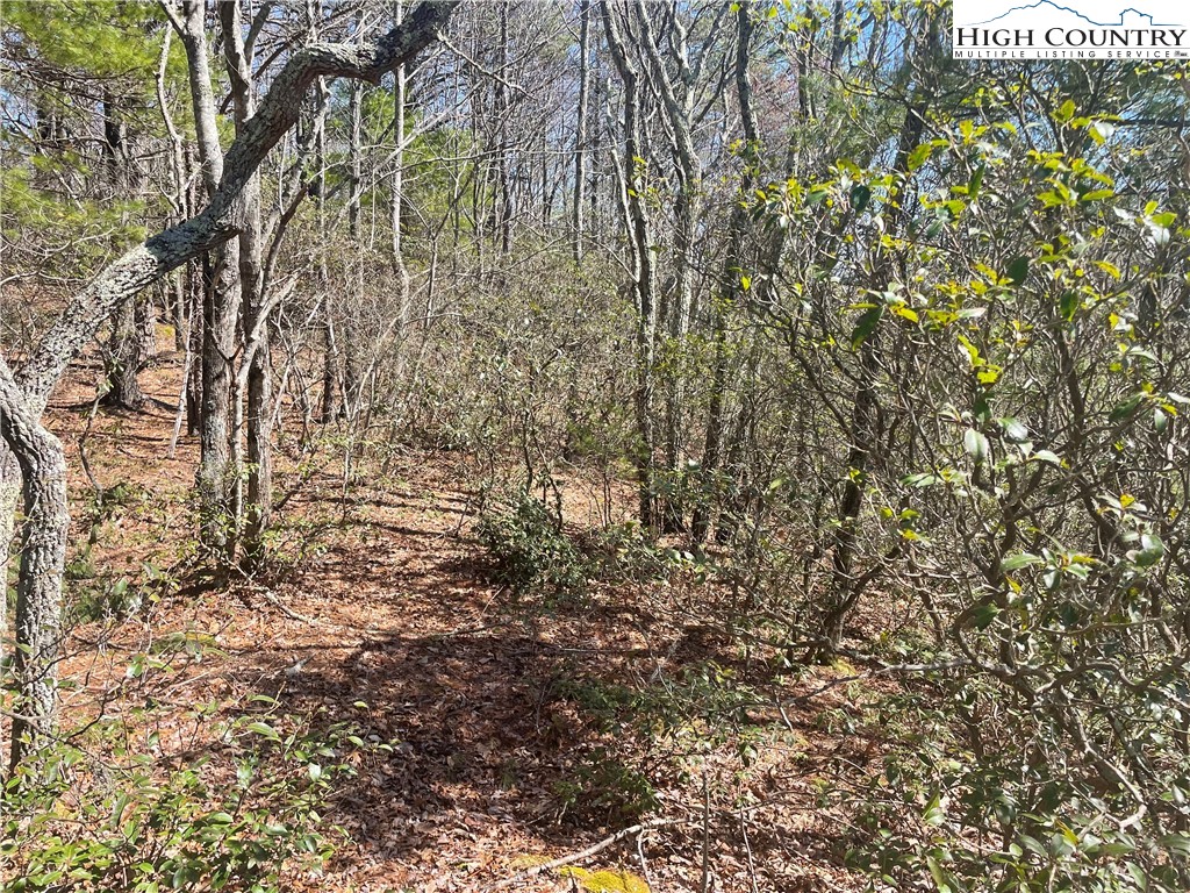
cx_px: 595
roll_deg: -0.2
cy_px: 446
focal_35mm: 26
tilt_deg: -11.8
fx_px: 894
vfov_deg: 53.1
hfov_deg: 67.3
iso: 32
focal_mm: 4.2
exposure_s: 1/882
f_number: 1.6
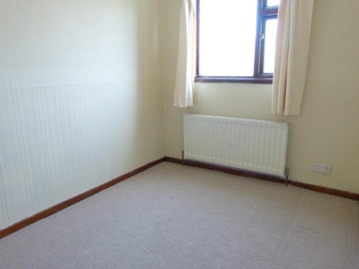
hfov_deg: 69.4
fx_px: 259
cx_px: 180
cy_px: 134
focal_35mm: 25
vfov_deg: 54.9
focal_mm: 4.5
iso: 400
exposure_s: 1/50
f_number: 4
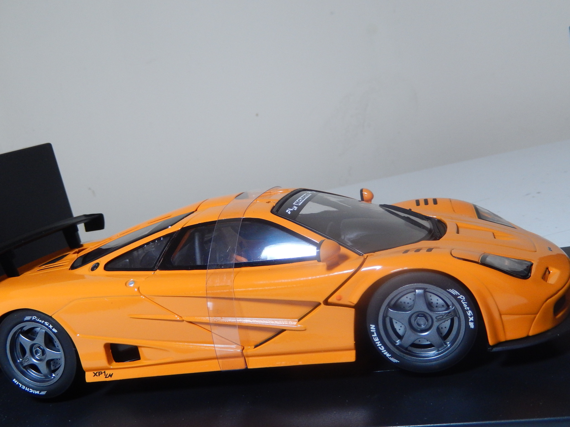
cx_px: 285
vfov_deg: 39.7
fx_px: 593
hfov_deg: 51.4
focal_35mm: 36
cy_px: 214
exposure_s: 1/60
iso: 400
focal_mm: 6.5
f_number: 4
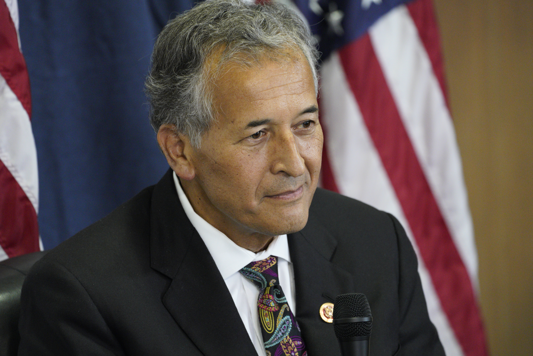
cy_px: 178
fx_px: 4397
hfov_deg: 6.9
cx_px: 266
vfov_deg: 4.6
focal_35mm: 297
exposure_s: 1/100
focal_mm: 297
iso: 6400
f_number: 5.6
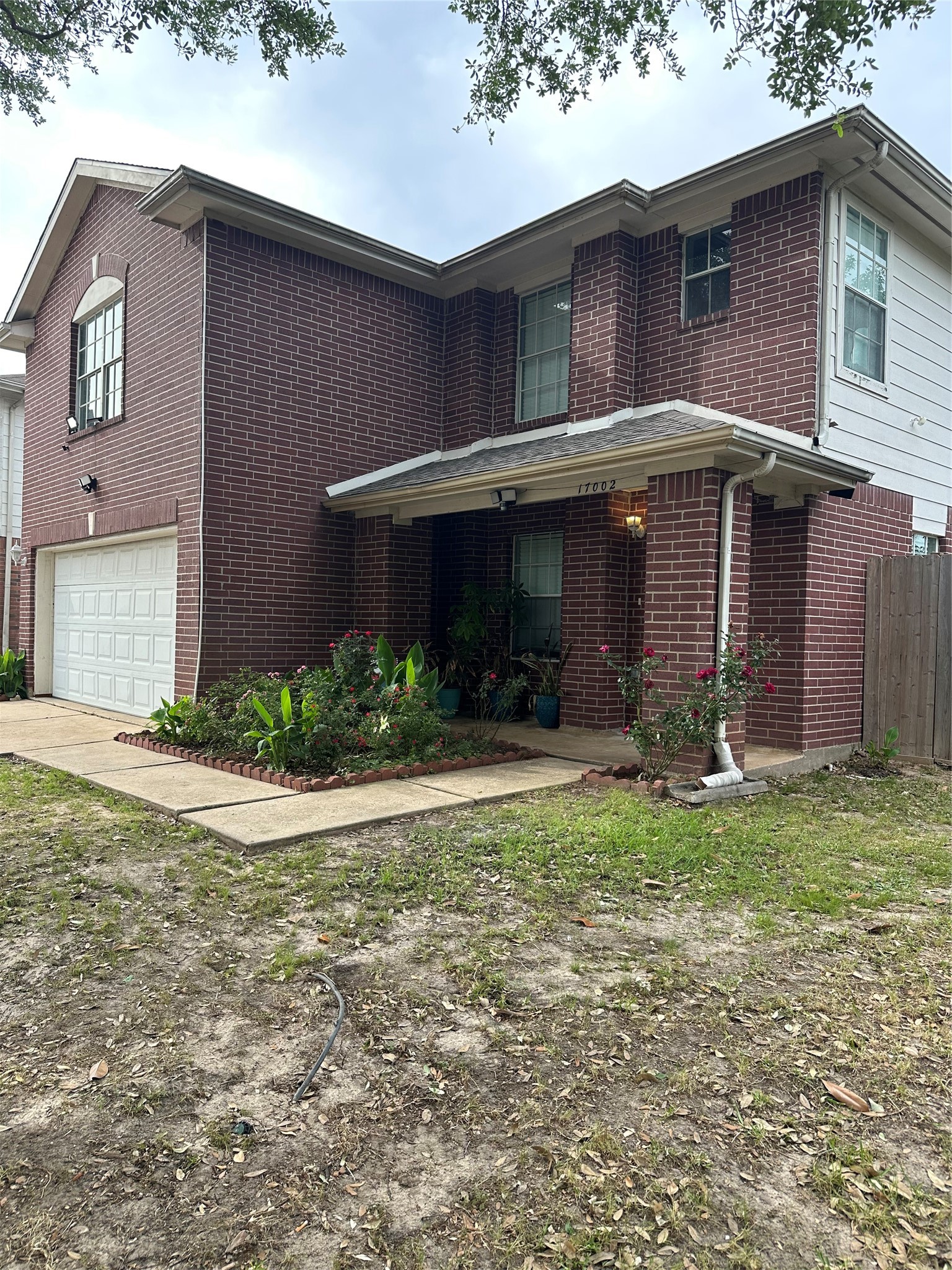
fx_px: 880
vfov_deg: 71.6
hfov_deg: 56.8
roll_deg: -2.9
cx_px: 476
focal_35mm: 24
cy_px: 635
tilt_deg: +0.7
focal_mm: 6.86
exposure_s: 1/745
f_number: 1.78
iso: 80
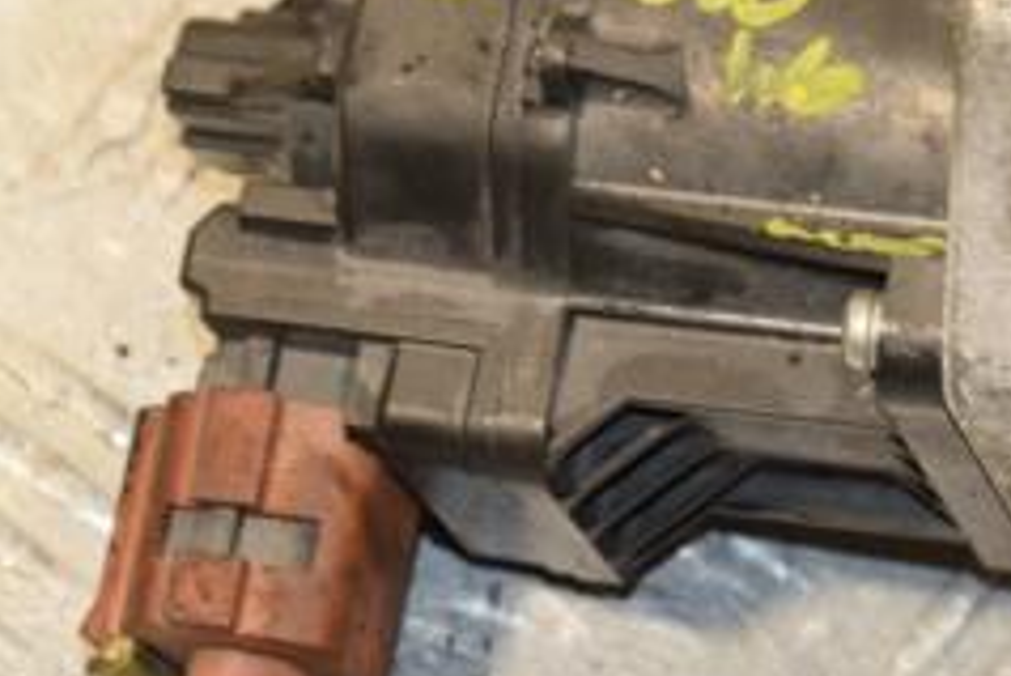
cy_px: 323
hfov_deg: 7.3
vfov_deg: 4.9
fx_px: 7959
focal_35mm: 283
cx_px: 790
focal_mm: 75
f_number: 7.1
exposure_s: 1/200
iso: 800
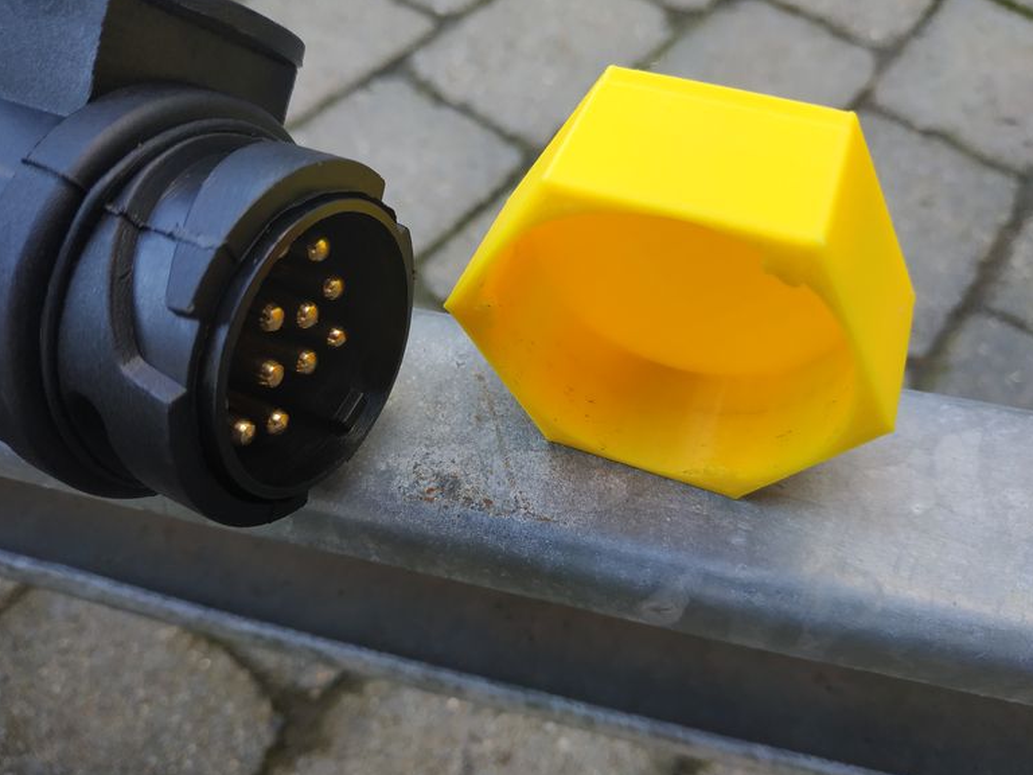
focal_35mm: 25
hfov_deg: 69.4
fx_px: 746
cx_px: 531
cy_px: 388
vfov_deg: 54.9
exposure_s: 1/142
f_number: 1.9
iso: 160
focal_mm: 3.94
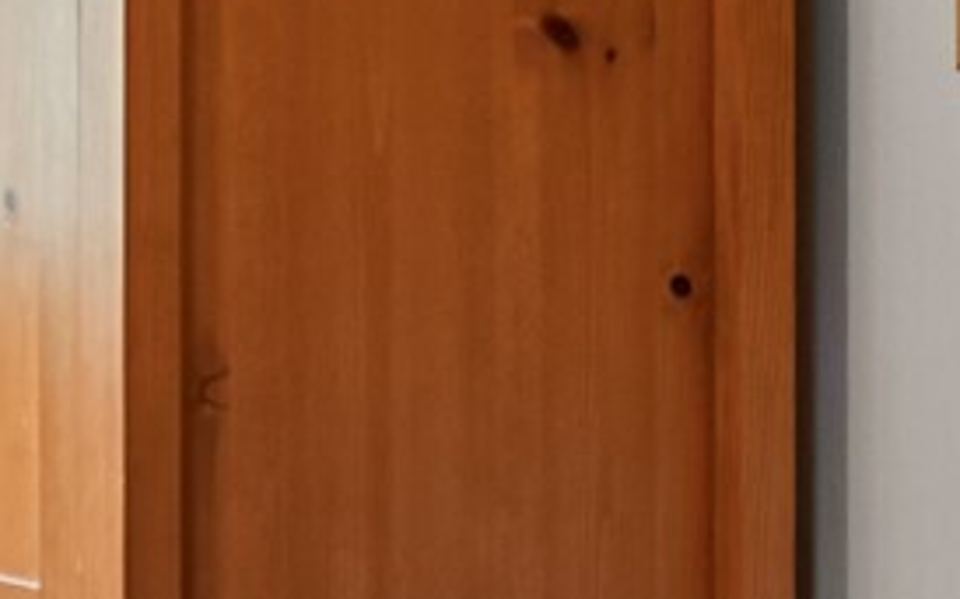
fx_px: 5075
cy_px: 140
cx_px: -1698
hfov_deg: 9.1
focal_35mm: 194
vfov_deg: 6.8
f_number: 2.8
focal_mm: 30.8
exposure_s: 1/15
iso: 400
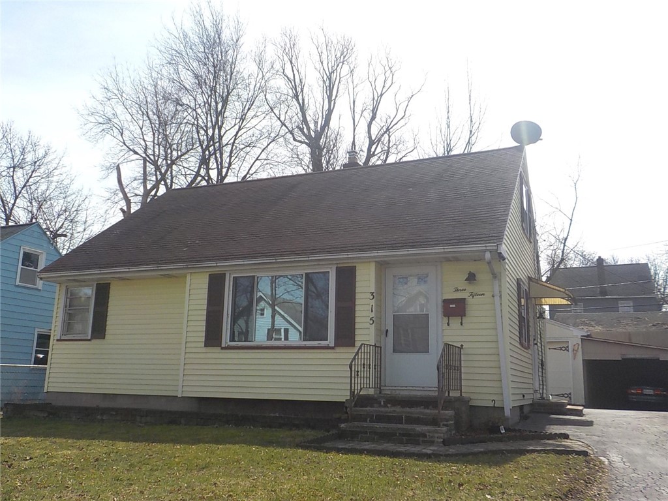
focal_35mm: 30
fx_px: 579
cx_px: 334
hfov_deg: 60.0
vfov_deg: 46.8
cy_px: 250
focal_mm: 4.1
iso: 125
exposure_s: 1/1600
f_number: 3.3
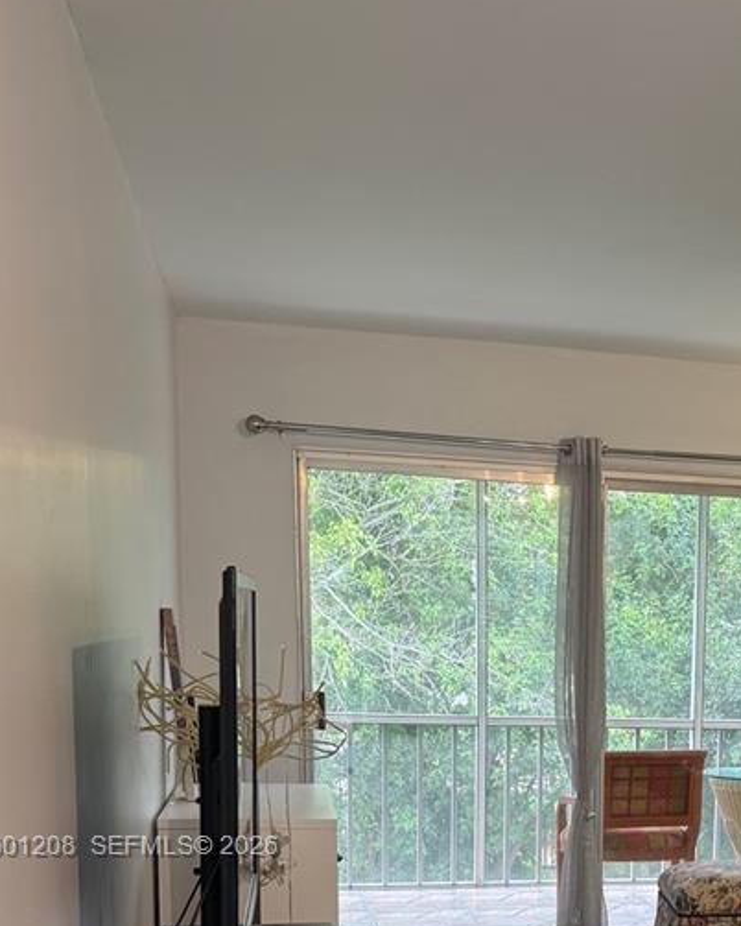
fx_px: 1534
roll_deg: -1.6
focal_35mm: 56
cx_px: 767
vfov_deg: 31.8
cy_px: 849
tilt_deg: -7.7
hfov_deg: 25.6
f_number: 1.78
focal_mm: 6.76
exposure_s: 1/60
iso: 100
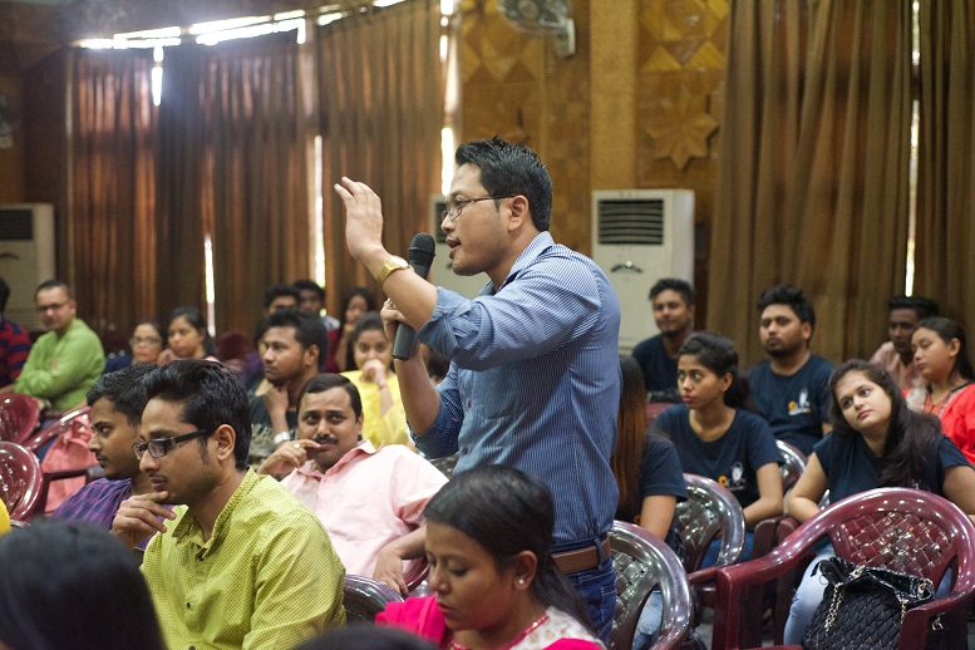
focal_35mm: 50
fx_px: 1354
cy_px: 325
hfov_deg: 39.6
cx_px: 488
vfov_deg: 27.0
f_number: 2.8
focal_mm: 50
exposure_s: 1/160
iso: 7200
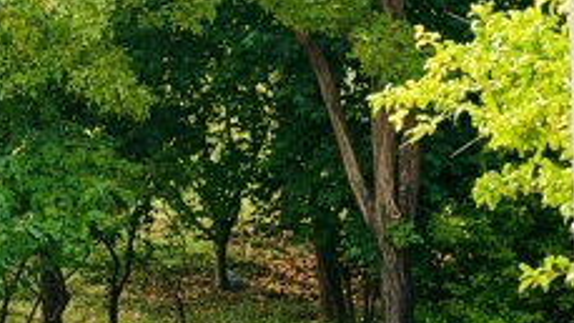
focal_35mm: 234
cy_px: -88
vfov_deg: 5.2
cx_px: 35
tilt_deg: +7.6
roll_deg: +0.3
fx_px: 3563
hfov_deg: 9.2
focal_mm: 6.93
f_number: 1.48
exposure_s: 1/1361
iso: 80
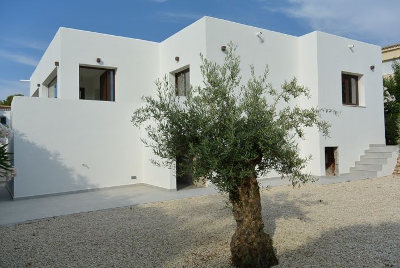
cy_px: 134
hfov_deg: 63.6
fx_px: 323
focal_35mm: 29
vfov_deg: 45.1
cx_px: 200
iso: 100
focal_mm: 11
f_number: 4
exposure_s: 1/1000
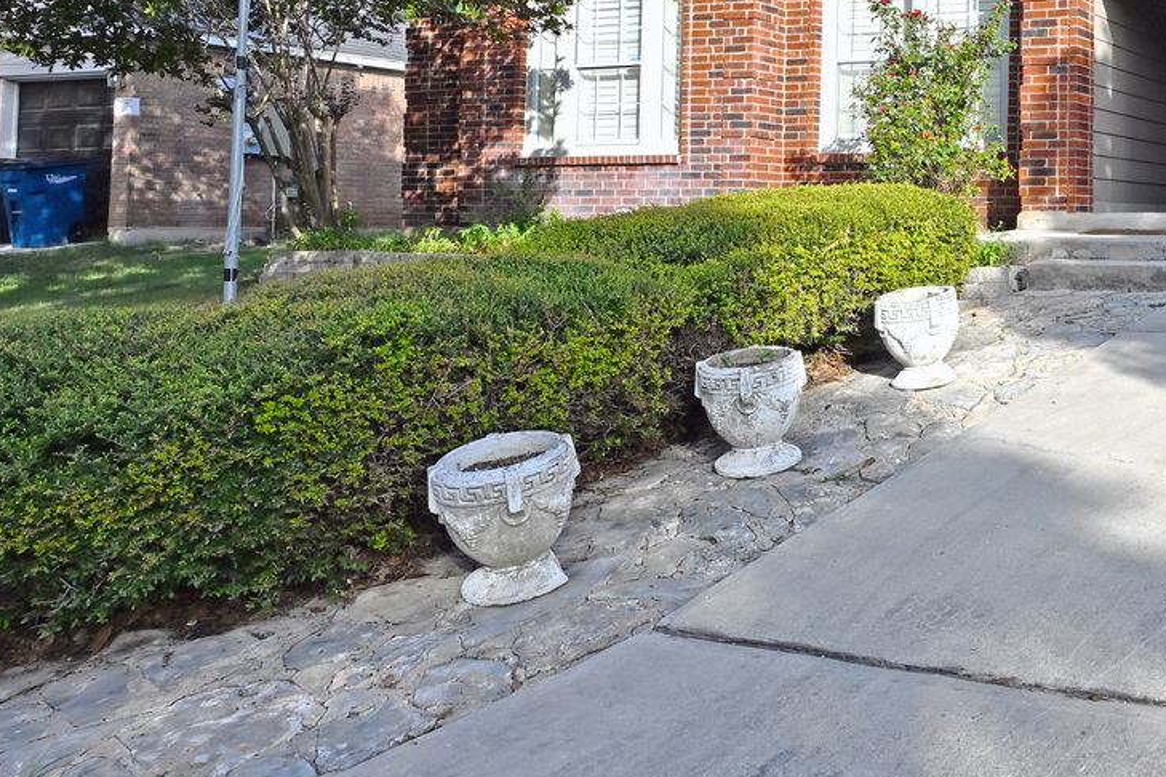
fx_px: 1295
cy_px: 166
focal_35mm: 40
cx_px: 1152
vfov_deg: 32.6
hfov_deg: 42.3
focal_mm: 12
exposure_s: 1/160
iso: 64
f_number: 6.3
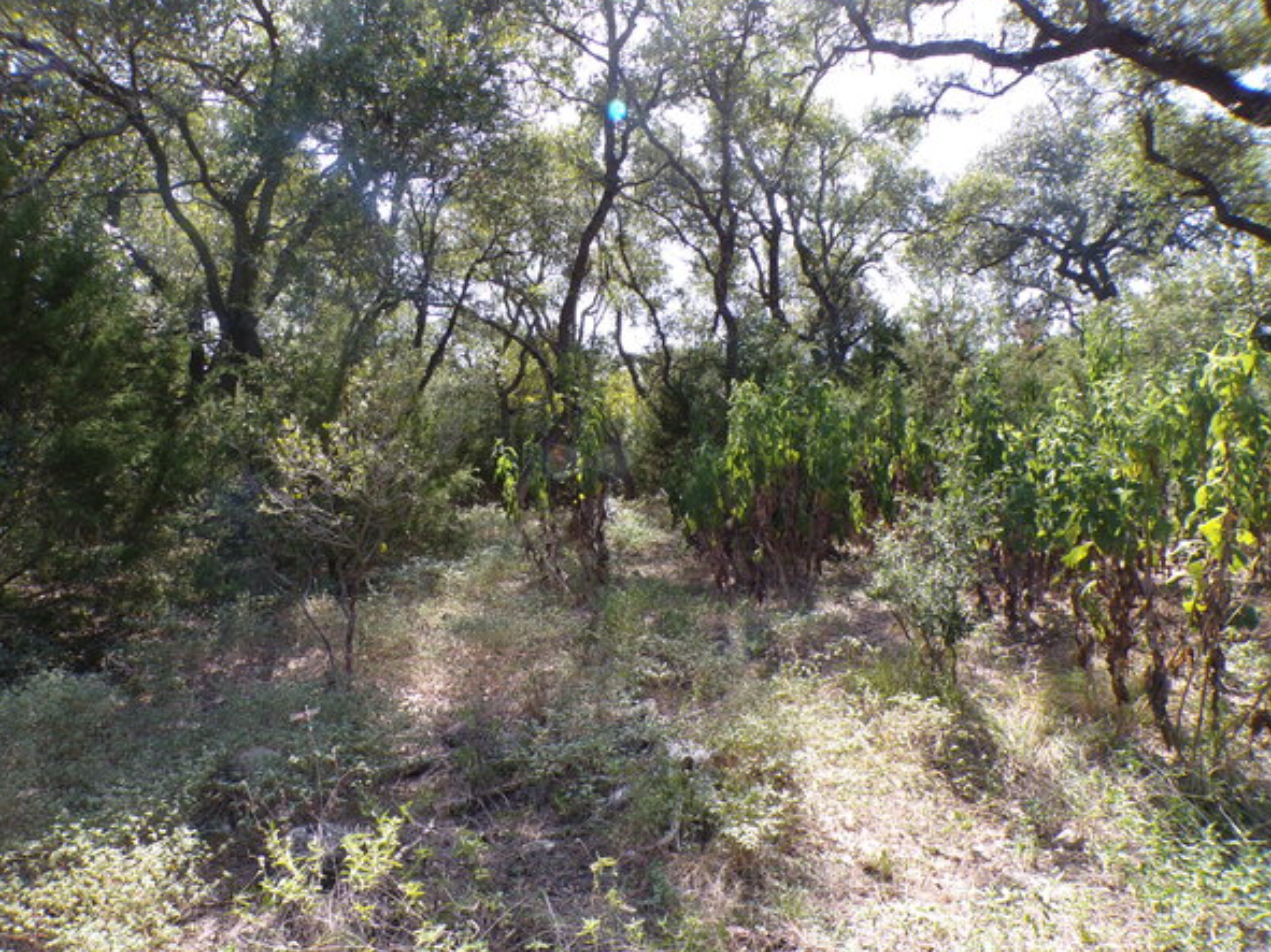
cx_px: 632
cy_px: 505
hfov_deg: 67.3
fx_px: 954
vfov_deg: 53.0
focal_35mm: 26
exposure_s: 1/140
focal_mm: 4.3
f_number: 4.4
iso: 100
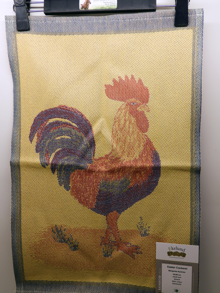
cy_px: 146
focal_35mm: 35
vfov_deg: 52.6
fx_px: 297
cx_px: 110
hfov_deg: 40.7
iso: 100
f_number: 3.8
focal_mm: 6.3
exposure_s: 1/40
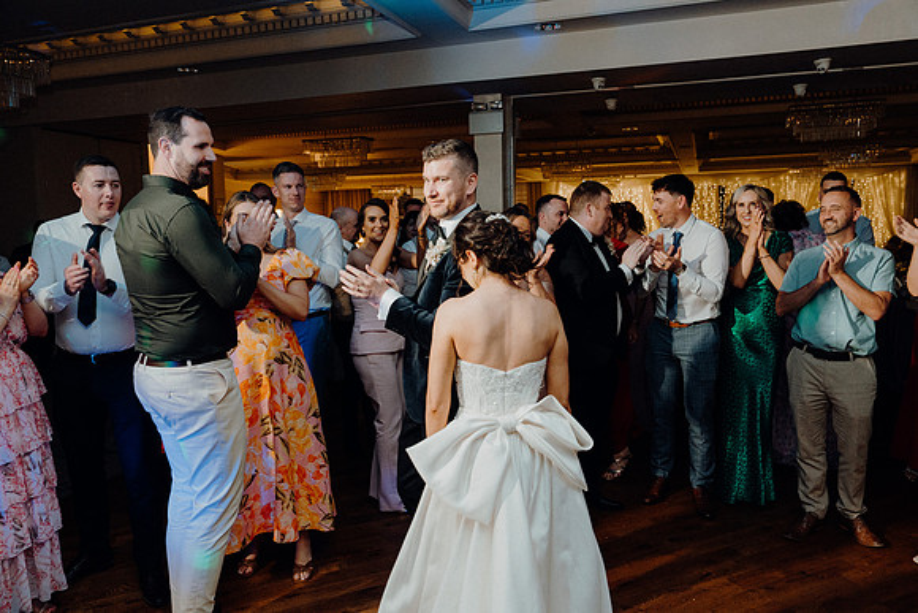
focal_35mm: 27
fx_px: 689
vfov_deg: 48.0
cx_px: 459
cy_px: 306
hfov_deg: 67.4
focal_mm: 27
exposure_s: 1/160
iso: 2500
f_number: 3.5
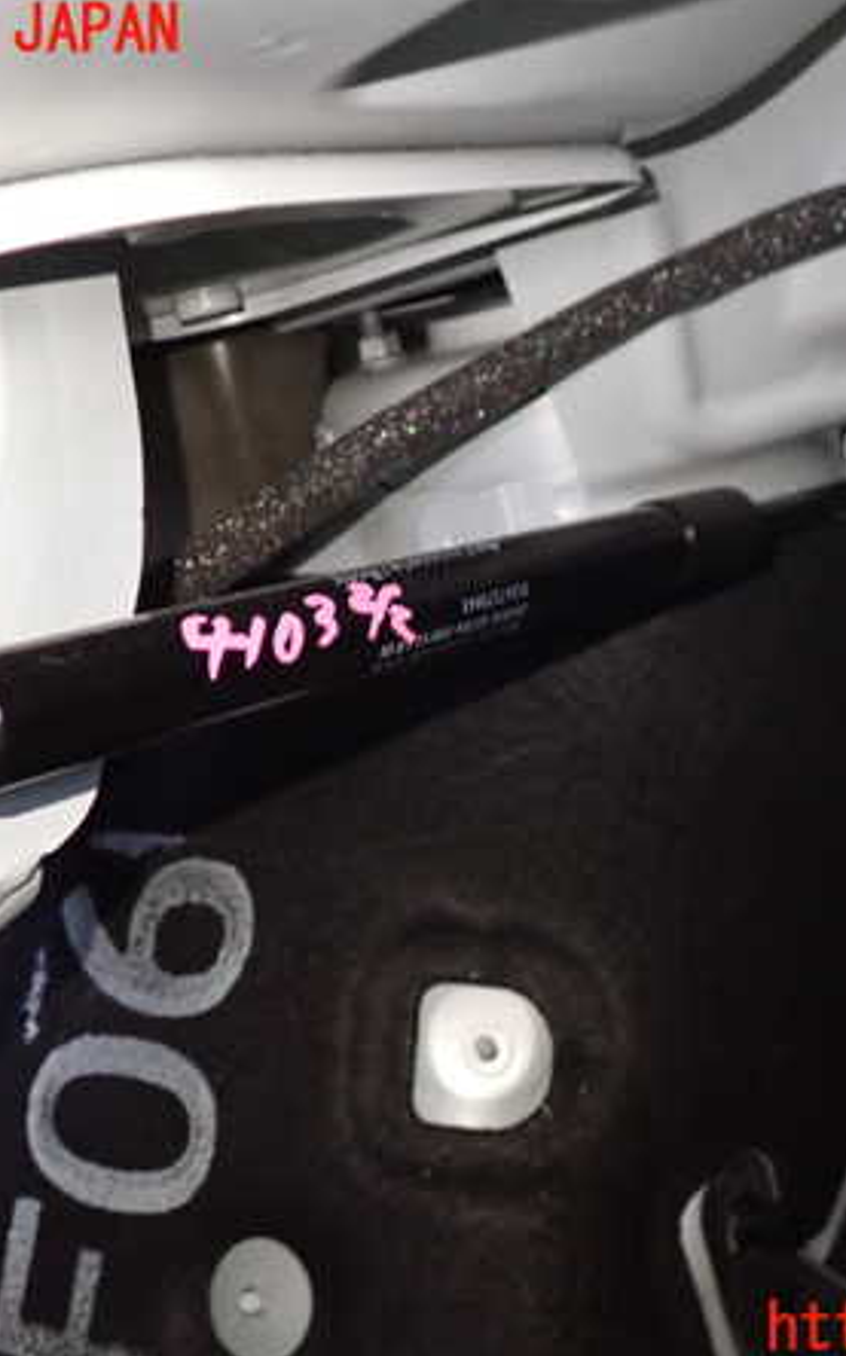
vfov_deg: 46.2
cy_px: 681
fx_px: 1588
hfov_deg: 29.7
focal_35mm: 43
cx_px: 541
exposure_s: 1/20
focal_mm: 5.4
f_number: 2.3
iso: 800
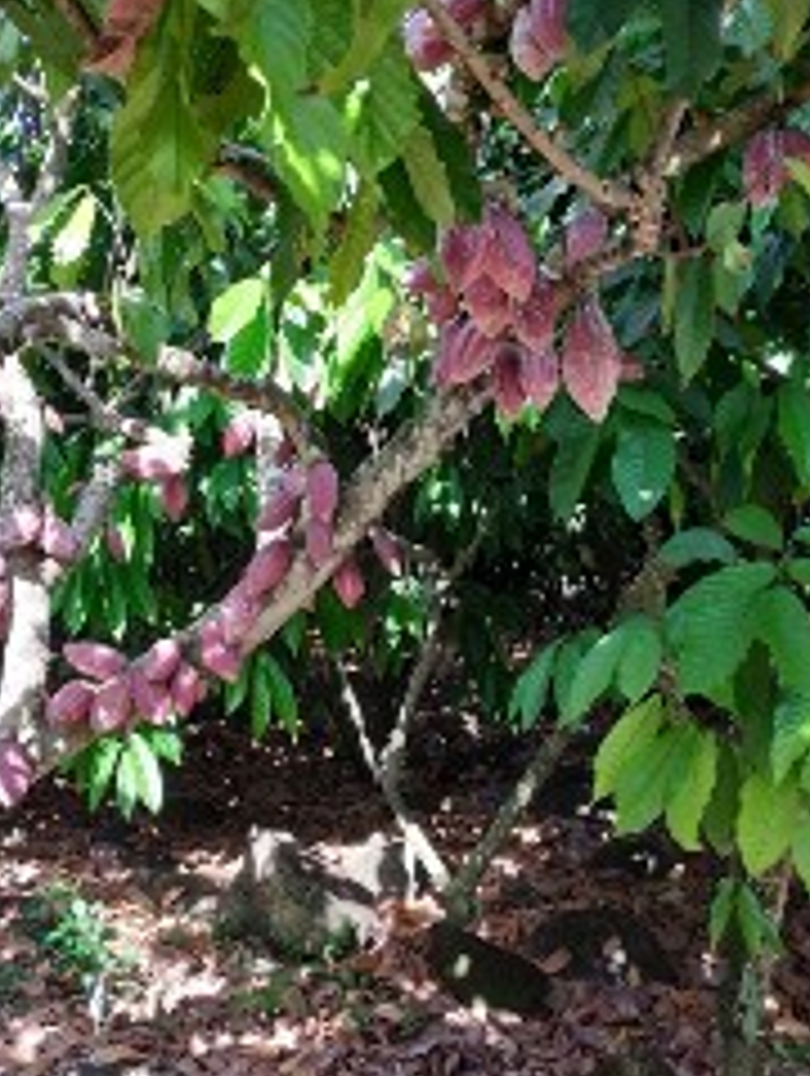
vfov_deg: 46.7
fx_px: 1245
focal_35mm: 40
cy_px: 502
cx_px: 292
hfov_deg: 35.8
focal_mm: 3.94
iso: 250
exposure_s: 1/204
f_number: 1.9
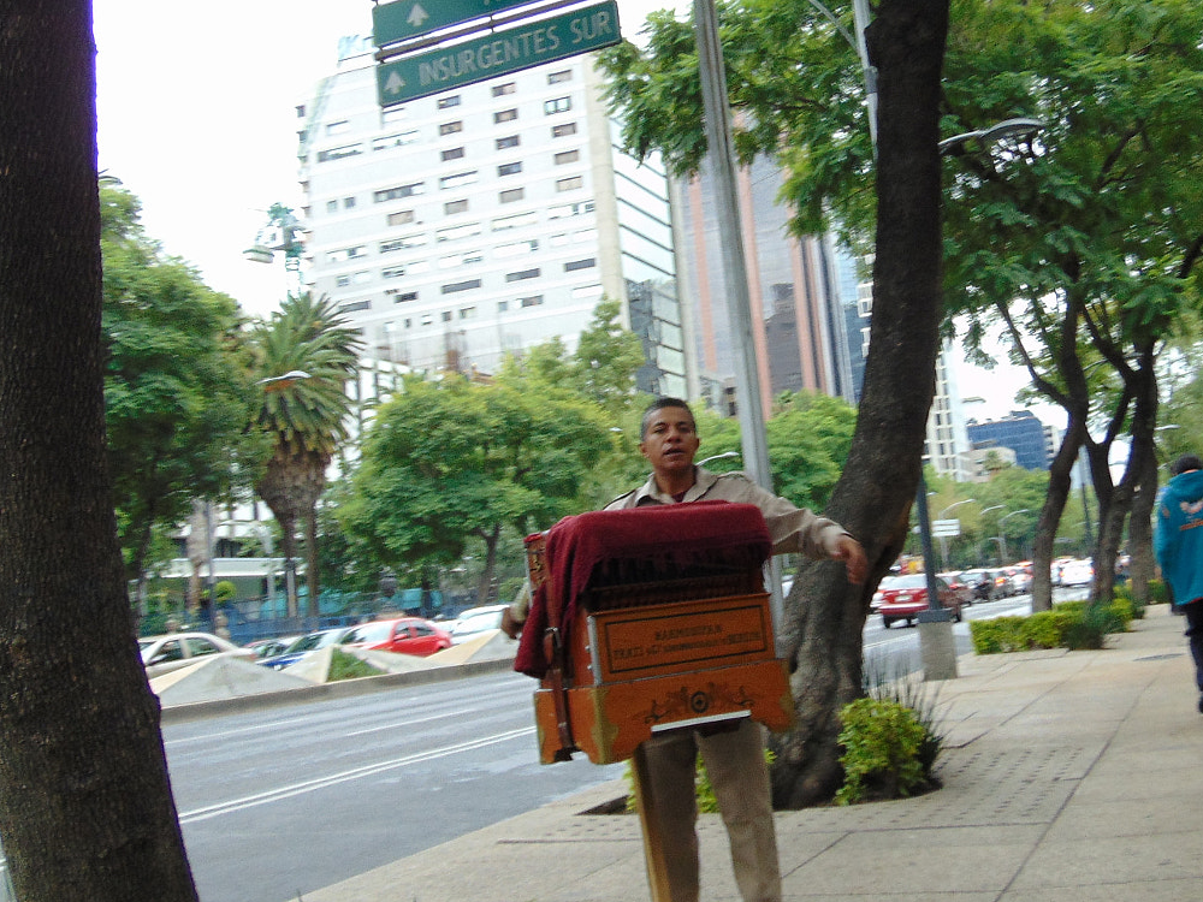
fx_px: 1390
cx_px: 768
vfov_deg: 35.9
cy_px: 423
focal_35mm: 40
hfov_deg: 46.3
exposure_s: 1/60
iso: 80
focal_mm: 4.5
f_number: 3
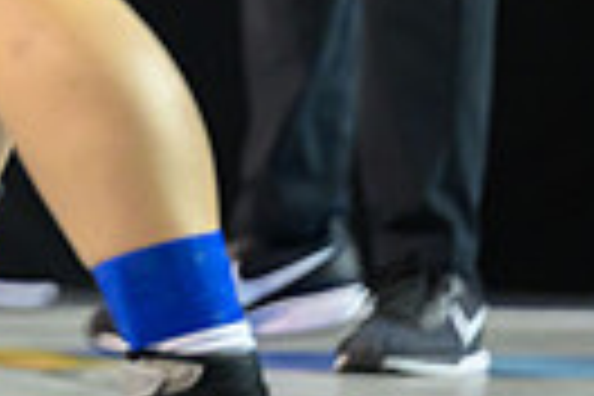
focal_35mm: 789
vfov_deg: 1.7
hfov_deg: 2.6
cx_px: -592
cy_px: -476
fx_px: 13017
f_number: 2.8
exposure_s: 1/800
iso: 5000
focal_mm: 175
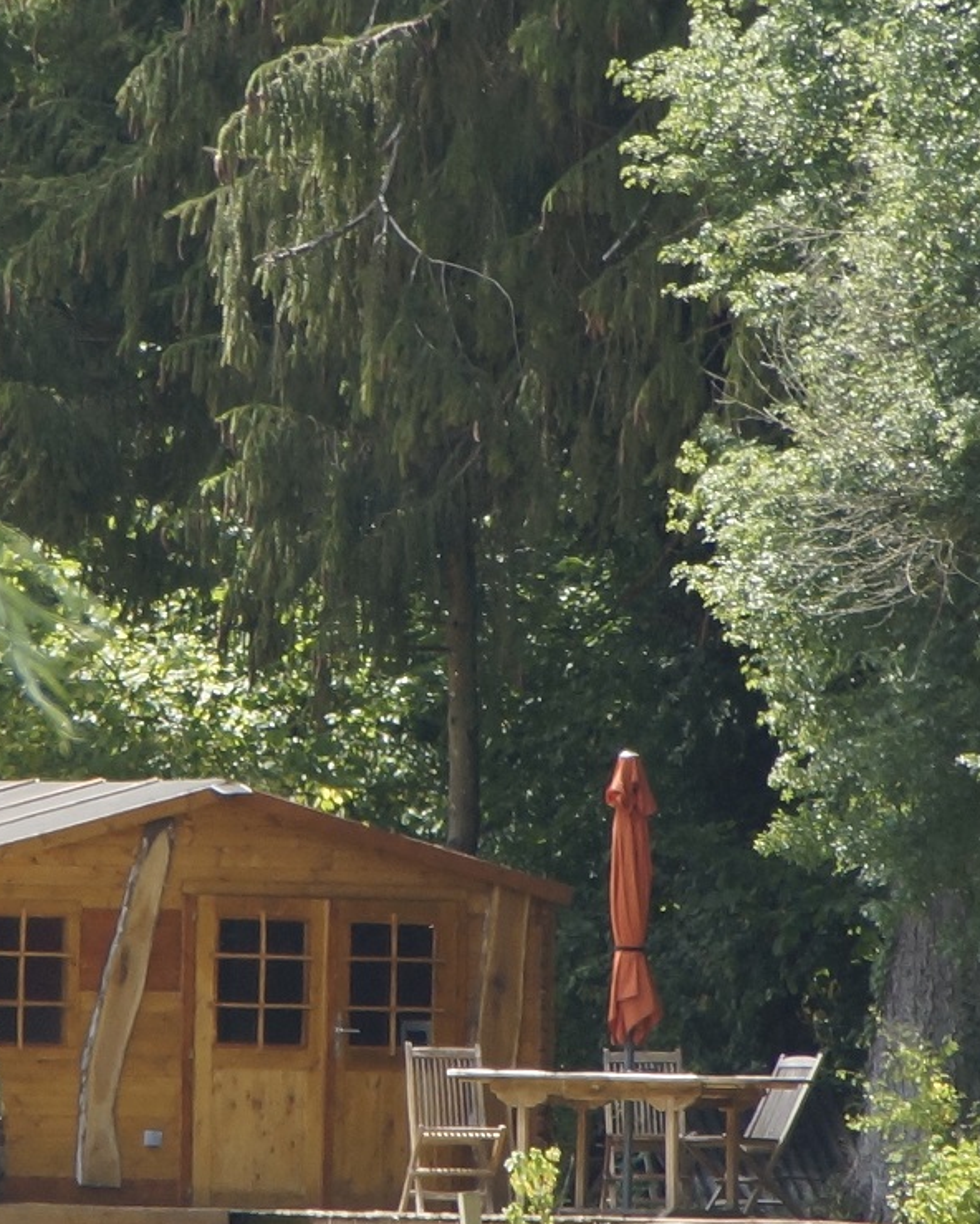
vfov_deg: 1.7
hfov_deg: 1.4
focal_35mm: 1144
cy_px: 655
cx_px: 242
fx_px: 41476
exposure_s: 1/350
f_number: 6.7
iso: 250
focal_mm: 200
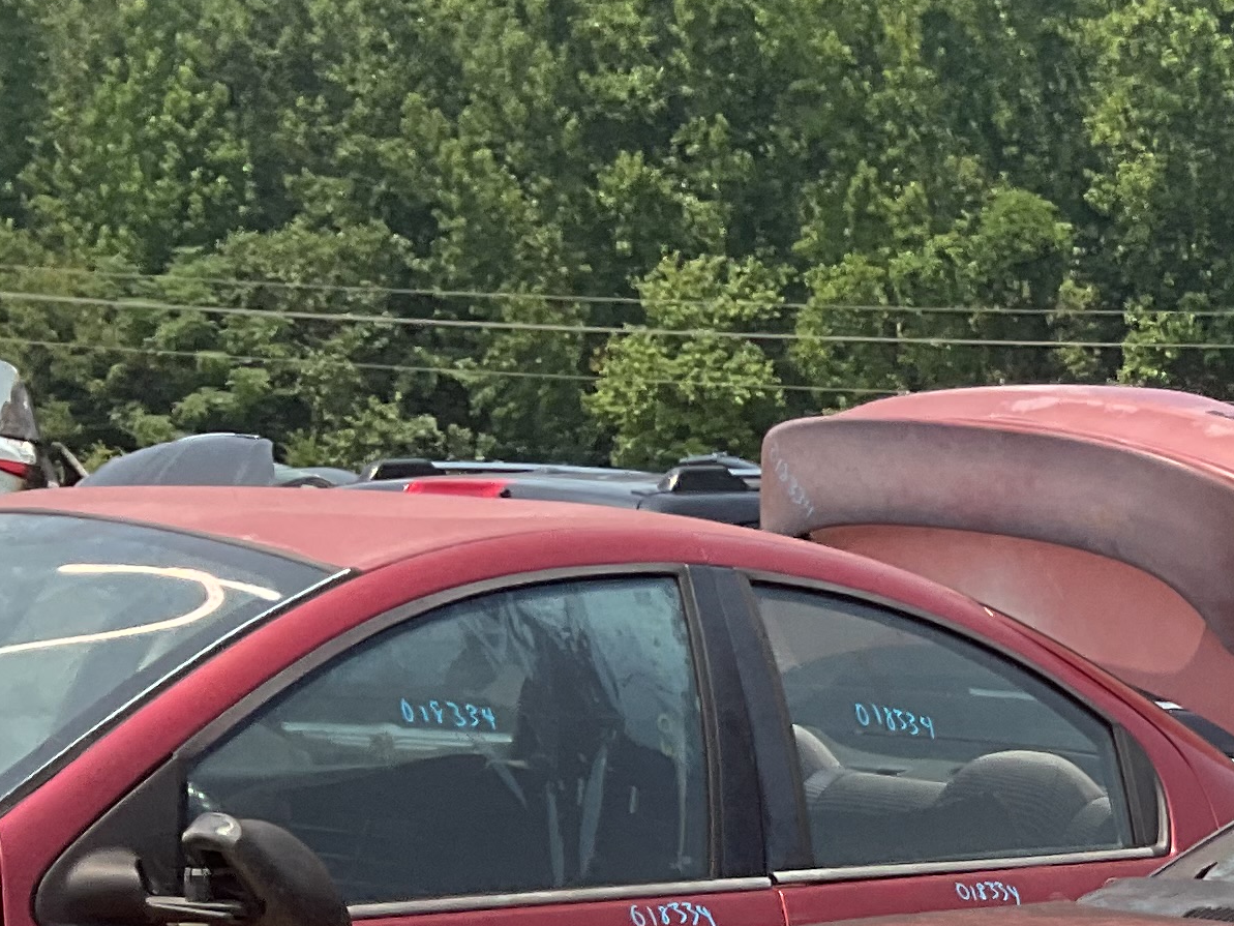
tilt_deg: -12.6
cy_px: 1489
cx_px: 1766
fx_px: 3494
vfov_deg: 13.9
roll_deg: -3.3
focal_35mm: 98
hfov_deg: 18.2
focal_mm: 3
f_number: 1.8
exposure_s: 1/1098
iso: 16
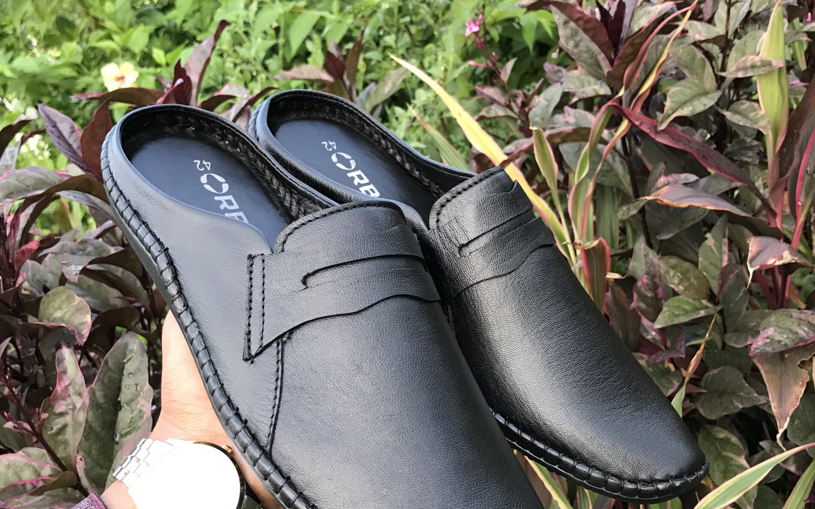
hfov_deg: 49.3
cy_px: 283
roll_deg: +19.5
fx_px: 888
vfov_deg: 32.0
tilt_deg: -28.9
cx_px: 408
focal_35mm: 40
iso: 25
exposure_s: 1/33
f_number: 1.8
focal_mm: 3.99
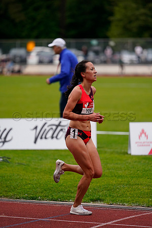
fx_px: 1267
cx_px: 76
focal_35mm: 200
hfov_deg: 6.9
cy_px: 114
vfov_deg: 10.3
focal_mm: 200
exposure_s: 1/2000
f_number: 2.8
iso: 1600
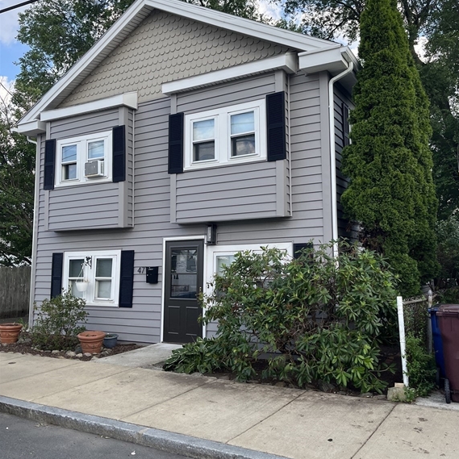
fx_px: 465
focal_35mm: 31
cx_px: 232
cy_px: 211
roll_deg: +1.8
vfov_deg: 52.5
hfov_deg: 52.5
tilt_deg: +5.1
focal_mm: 5.1
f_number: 1.6
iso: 50
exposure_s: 1/742
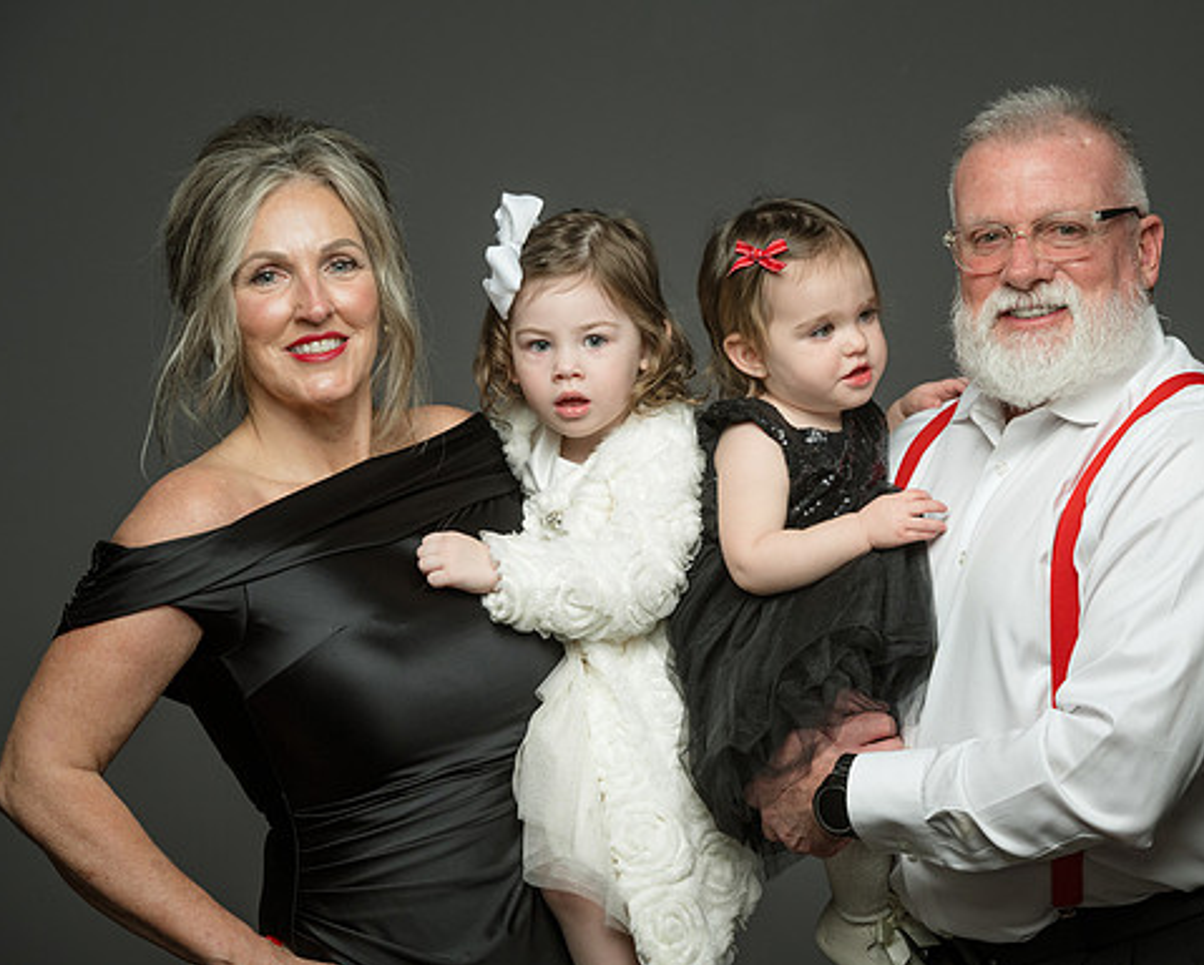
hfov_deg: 12.1
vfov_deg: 9.7
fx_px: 5670
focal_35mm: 159
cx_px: 716
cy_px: 484
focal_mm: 140
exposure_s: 1/160
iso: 400
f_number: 9
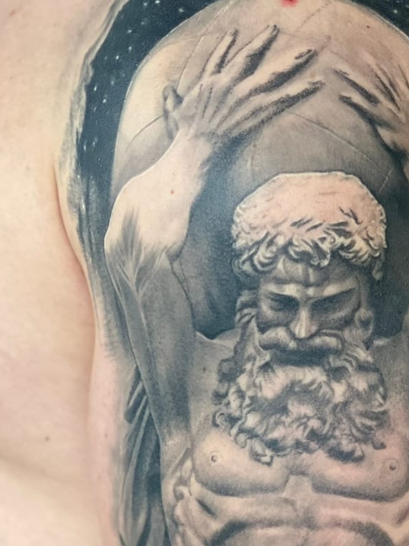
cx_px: 343
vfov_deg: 13.4
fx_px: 2317
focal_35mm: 147
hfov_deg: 10.1
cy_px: 334
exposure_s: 1/121
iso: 200
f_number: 2.8
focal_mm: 9
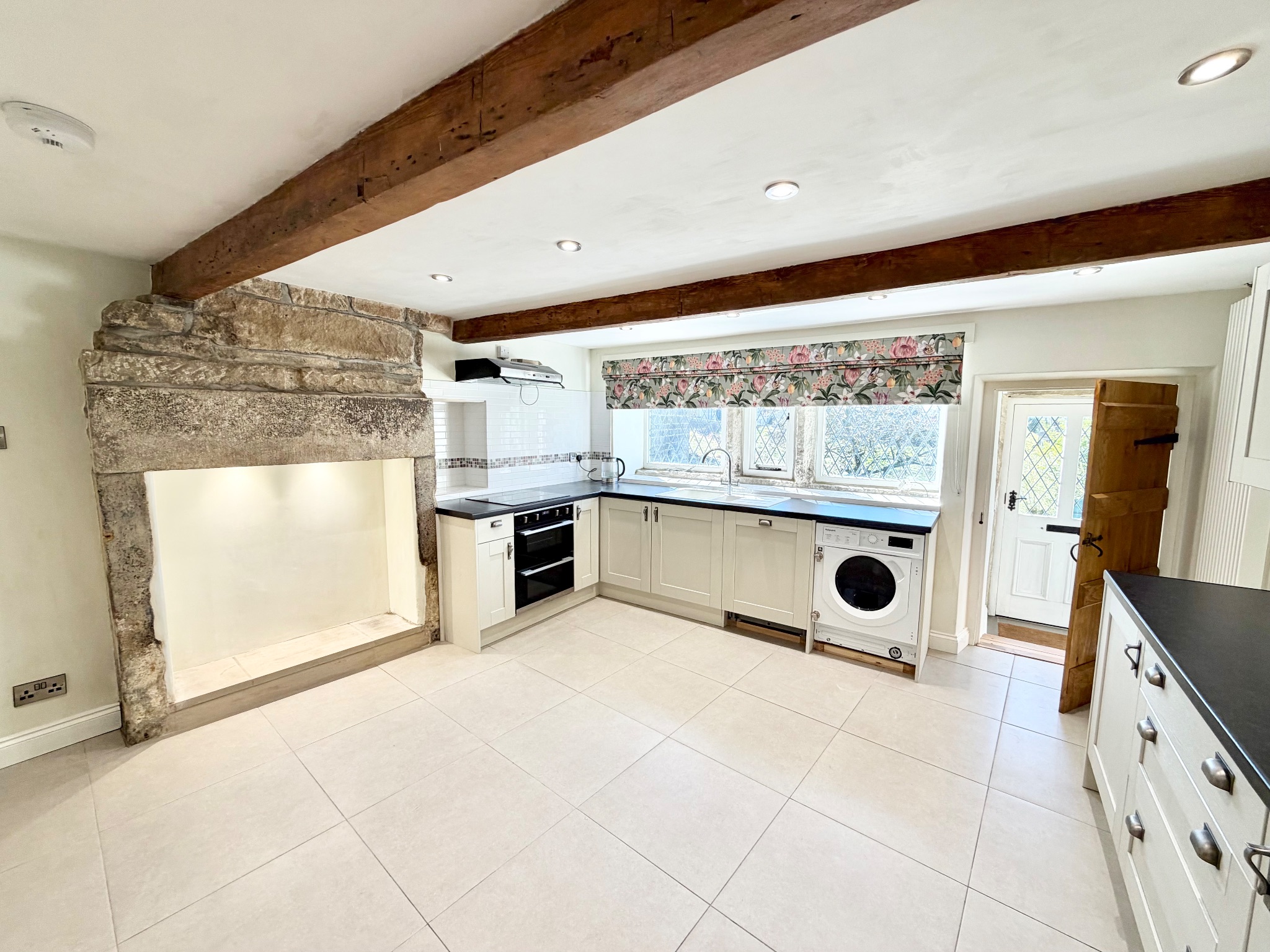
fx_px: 514
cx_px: 635
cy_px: 476
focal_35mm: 14
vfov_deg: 85.7
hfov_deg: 102.1
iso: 64
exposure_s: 1/100
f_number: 2.2
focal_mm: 2.22
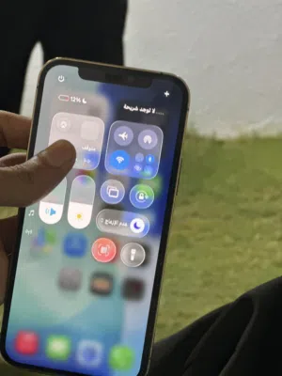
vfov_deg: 25.3
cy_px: 188
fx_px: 836
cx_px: 141
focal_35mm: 77
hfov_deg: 19.1
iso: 320
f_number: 2.8
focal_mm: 9
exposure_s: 1/33
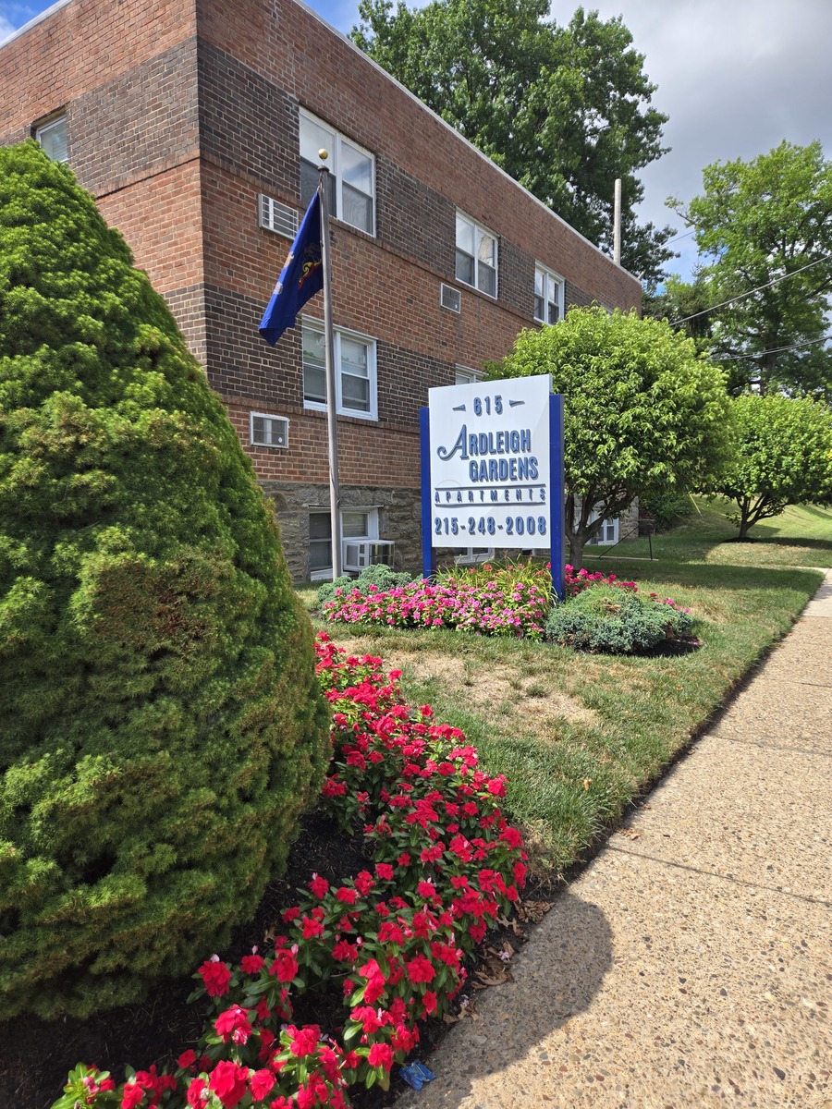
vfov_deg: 73.9
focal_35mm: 23
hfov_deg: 58.9
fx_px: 737
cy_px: 554
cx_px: 416
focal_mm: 5.4
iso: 25
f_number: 1.8
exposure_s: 1/1347
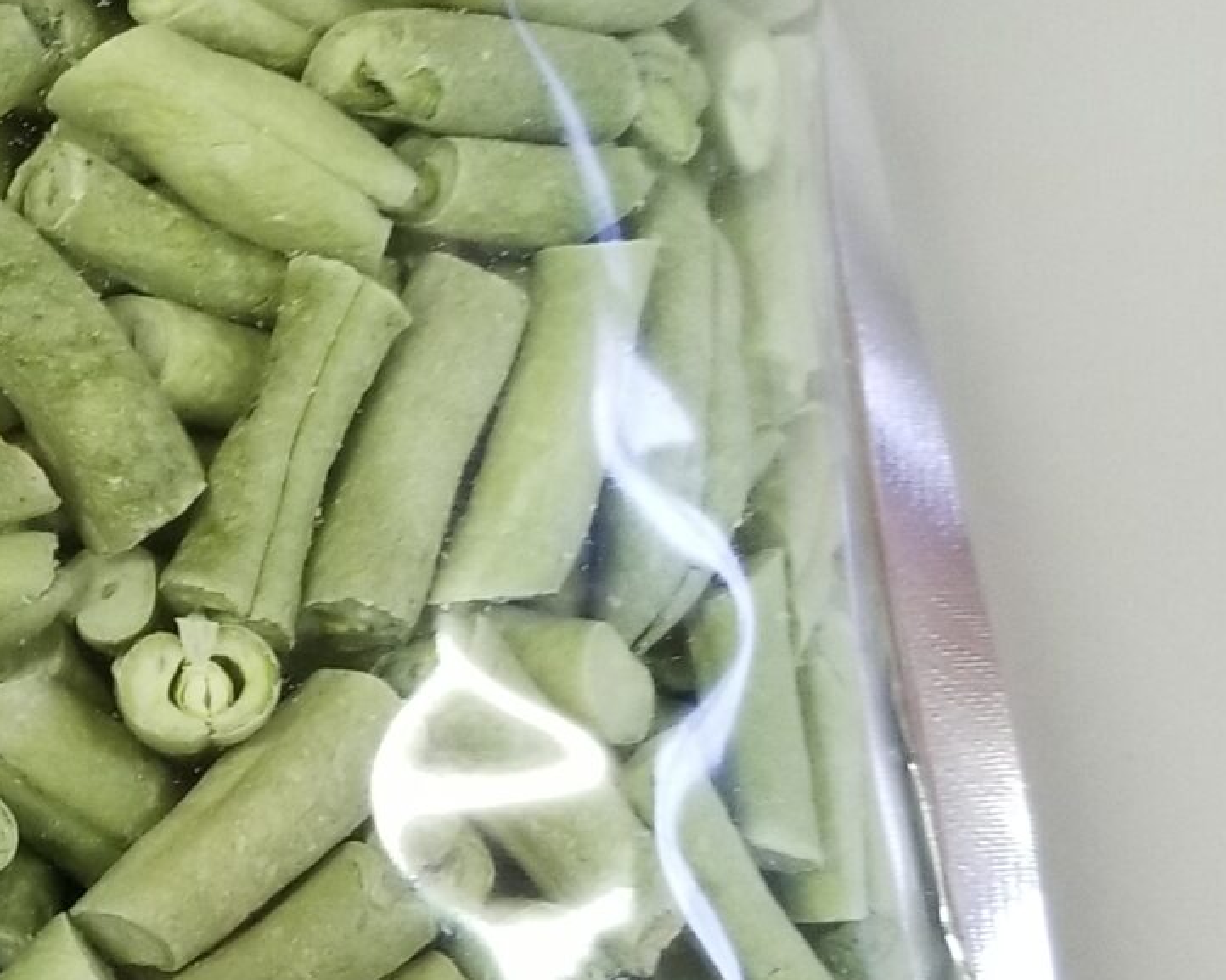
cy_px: 533
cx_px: -61
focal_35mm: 90
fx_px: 3264
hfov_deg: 20.4
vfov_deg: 17.1
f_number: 1.7
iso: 200
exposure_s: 1/40
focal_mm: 4.3
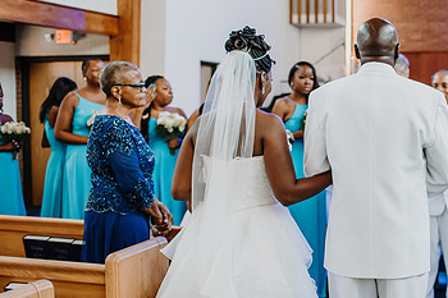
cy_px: 144
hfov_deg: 33.6
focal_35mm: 58
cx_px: 353
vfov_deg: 23.4
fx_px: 721
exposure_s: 1/640
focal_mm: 35
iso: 1600
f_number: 2.2
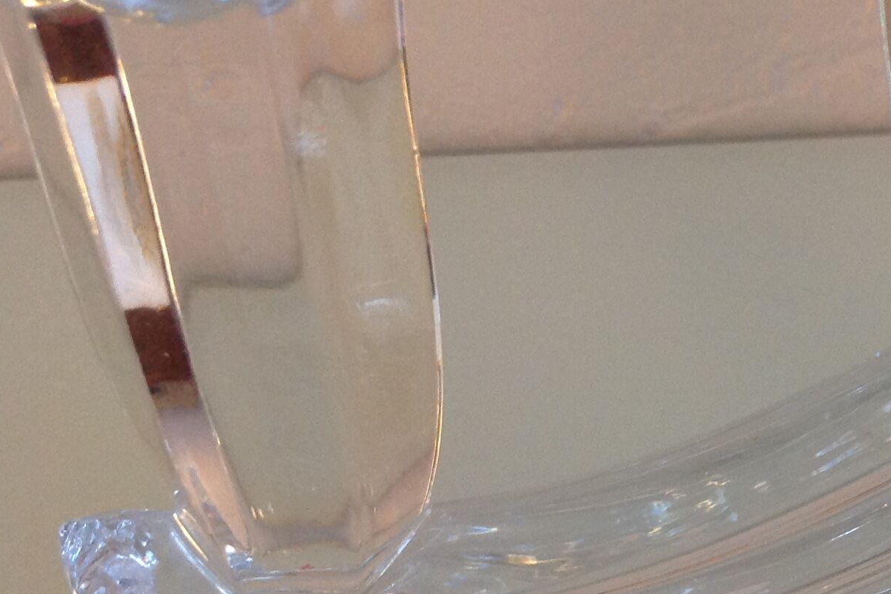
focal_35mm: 78
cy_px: 619
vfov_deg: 17.0
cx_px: 951
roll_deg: +0.8
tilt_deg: -36.2
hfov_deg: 24.5
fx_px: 1930
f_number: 2.4
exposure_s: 1/17
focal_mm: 4.28
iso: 125
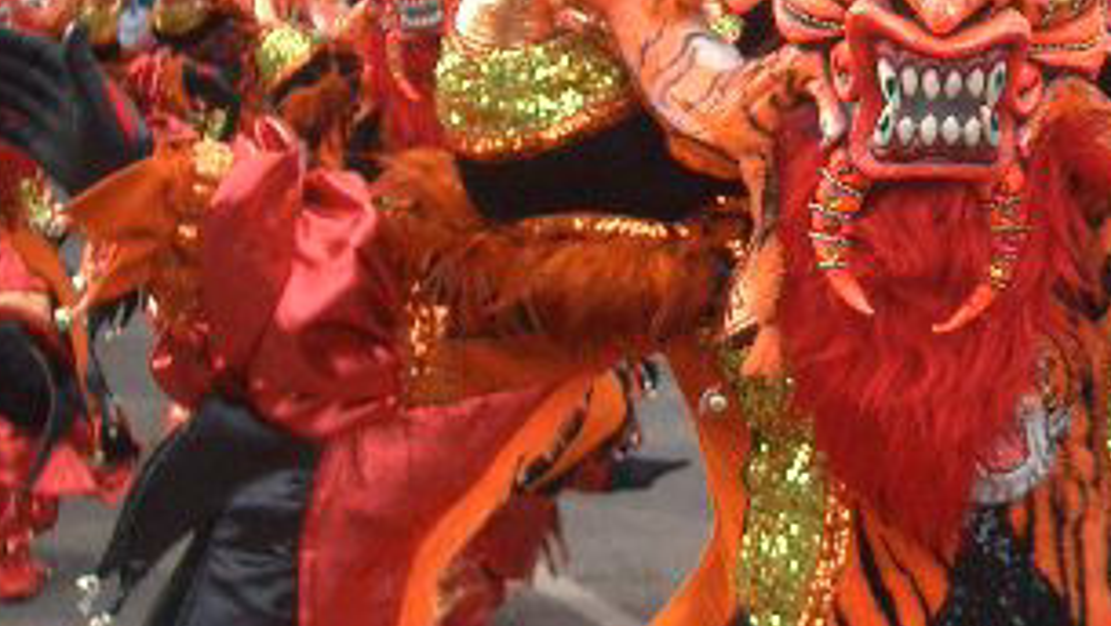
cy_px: 160
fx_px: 2358
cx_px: 933
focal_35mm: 80
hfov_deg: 25.9
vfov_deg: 15.1
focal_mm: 5.8
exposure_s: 1/160
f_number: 2.6
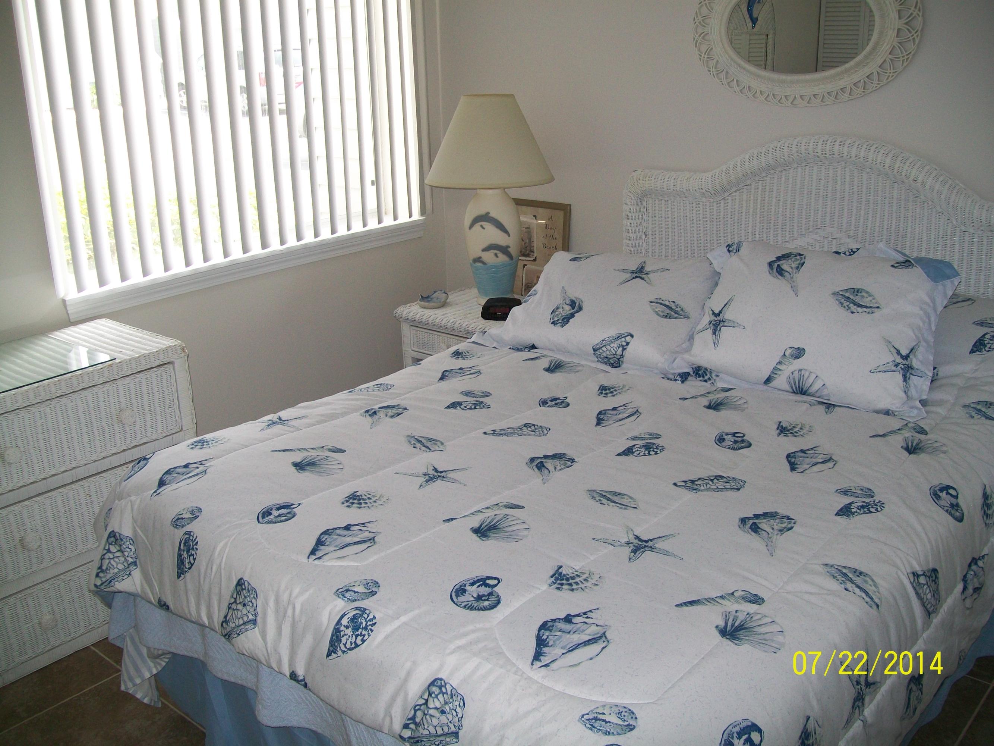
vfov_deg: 41.8
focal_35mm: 34
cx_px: 497
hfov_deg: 54.0
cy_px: 373
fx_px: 976
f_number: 2.7
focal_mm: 6.1
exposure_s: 1/60
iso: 64
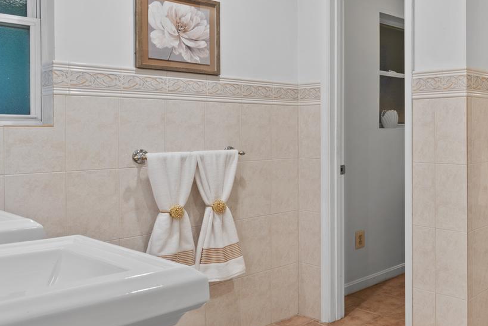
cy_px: 138
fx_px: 474
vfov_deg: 37.8
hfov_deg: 46.8
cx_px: 472
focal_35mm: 35
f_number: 8
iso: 100
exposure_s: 1/2.5
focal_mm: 14
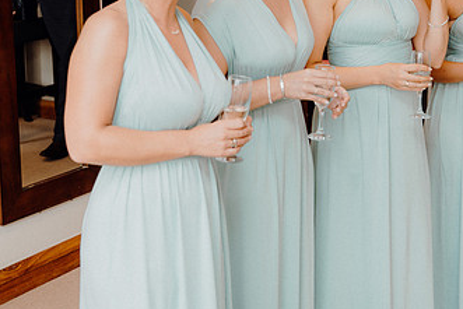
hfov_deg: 26.0
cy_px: 61
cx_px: 339
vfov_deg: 17.6
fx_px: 991
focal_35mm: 77
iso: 400
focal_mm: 44
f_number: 3.5
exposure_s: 1/160
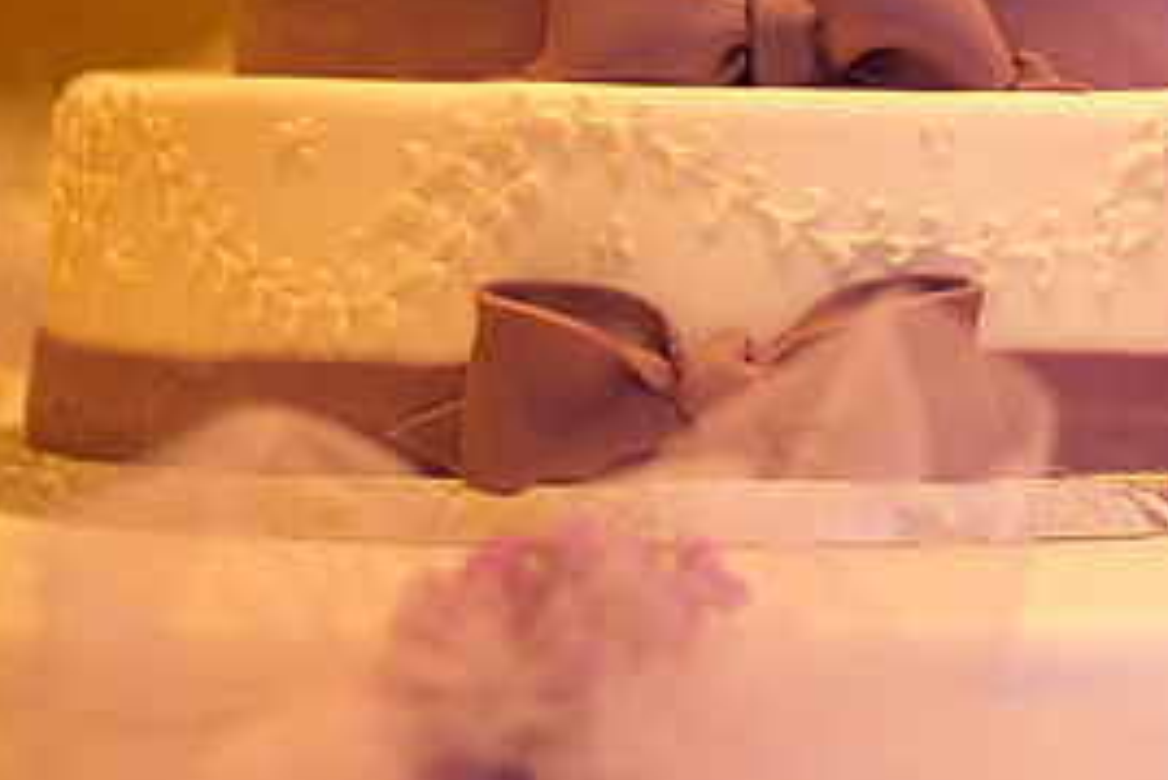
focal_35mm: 162
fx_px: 5259
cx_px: 1103
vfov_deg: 8.4
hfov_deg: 12.6
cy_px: 15
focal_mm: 50
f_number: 1.7
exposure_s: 1/50
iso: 1600
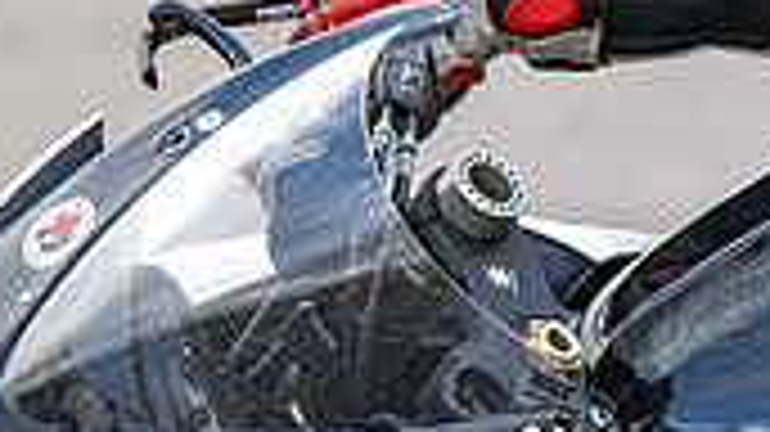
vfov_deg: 0.6
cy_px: 673
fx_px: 43428
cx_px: 590
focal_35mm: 2128
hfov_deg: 1.0
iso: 1600
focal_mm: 600
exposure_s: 1/1250
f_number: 6.3
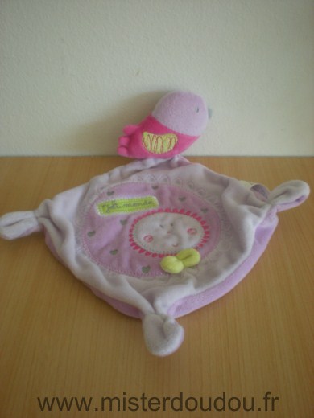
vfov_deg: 49.0
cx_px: 157
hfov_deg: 37.7
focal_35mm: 38
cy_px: 209
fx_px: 460
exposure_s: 1/44.6
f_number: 3.1
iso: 200
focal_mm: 6.3
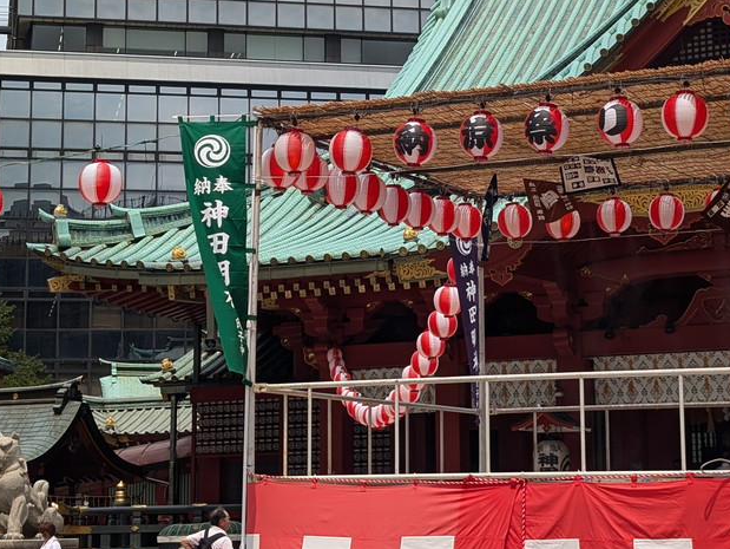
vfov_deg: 18.2
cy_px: 166
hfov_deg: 24.0
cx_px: 460
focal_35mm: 81
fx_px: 1709
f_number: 1.68
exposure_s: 1/1203
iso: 21
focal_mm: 6.9
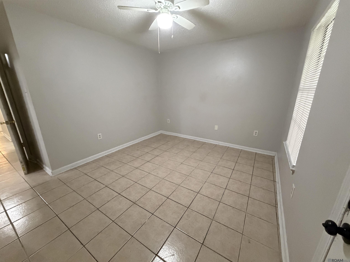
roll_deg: +0.5
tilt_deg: -15.9
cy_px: 131
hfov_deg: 102.1
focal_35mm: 14
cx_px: 175
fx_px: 142
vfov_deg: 85.7
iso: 800
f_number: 2.2
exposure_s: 1/60
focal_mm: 2.22
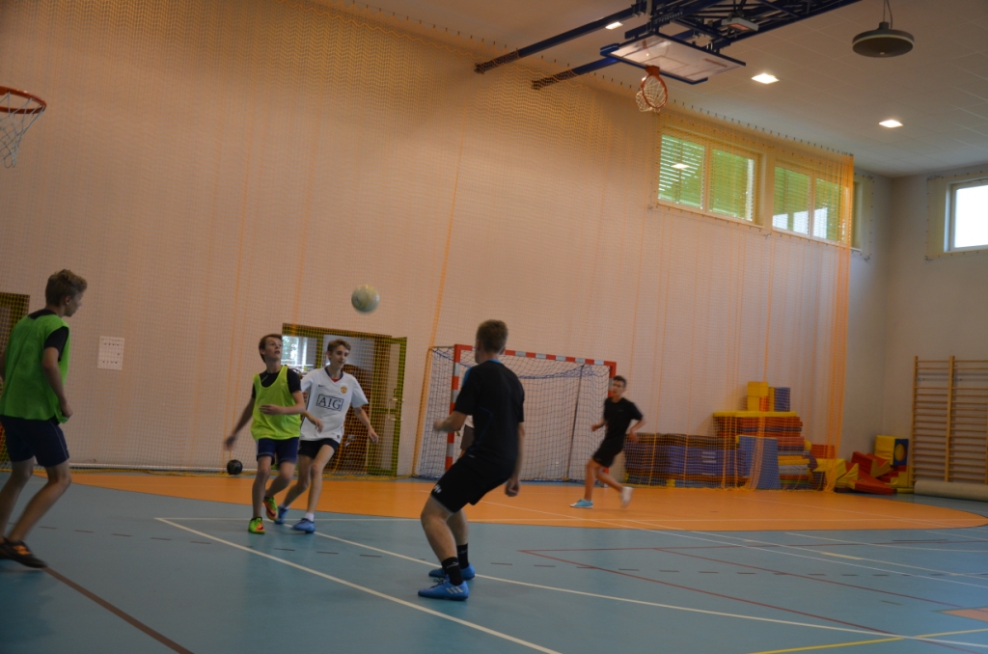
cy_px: 327
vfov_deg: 34.1
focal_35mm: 39
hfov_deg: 49.6
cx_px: 494
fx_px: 1068
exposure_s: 1/60
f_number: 4
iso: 450
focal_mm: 26
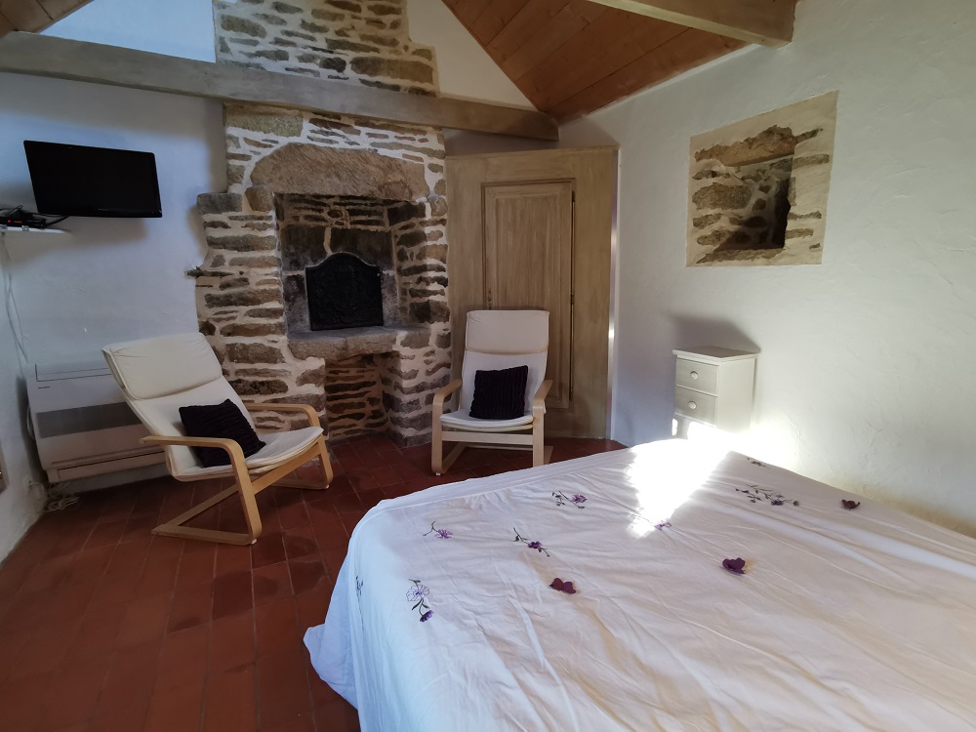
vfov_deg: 74.7
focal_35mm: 17
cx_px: 488
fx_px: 479
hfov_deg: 91.0
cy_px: 366
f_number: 2.2
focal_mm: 2.26
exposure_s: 1/50
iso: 200
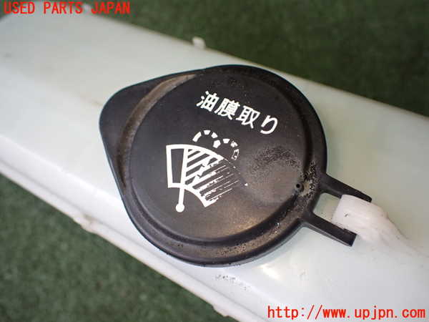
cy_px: 161
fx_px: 372
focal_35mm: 30
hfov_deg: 60.0
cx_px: 214
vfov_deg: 46.8
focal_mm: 5.4
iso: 200
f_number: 2.3
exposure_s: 1/125
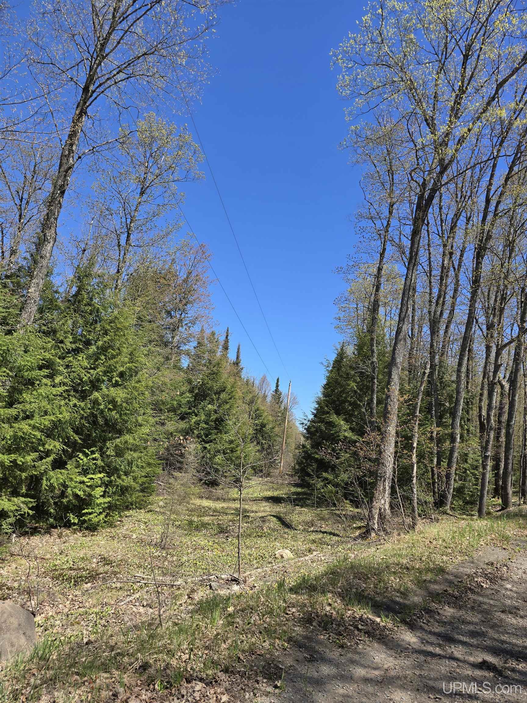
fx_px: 467
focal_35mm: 23
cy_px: 352
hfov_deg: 58.9
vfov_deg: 73.9
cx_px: 264
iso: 12
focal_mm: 6.3
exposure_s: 1/588
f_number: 1.7
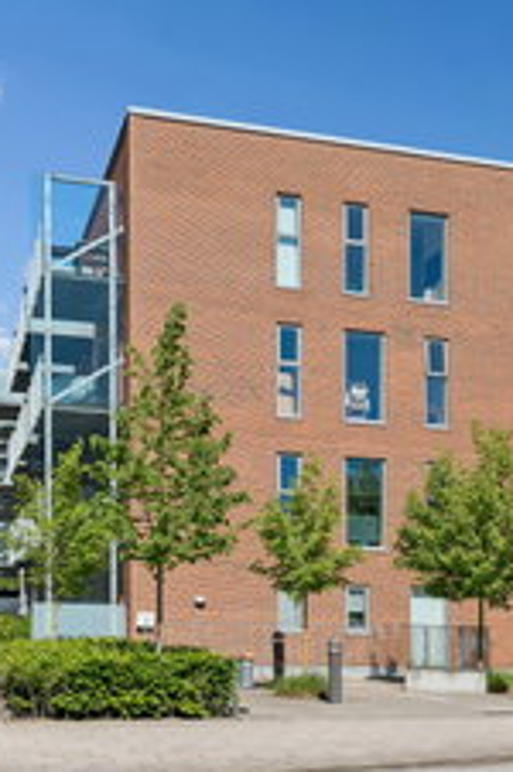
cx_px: 363
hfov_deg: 24.4
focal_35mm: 55
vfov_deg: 36.3
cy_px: 395
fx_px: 1179
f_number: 5.6
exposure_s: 1/3200
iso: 400
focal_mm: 31
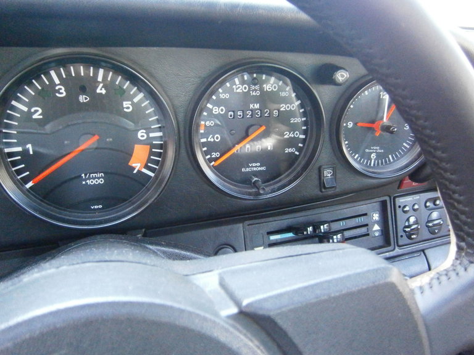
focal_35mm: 26
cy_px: 178
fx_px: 356
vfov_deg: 53.1
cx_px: 237
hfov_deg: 67.3
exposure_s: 1/60
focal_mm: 4.7
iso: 800
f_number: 2.8
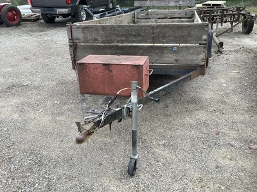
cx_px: 128
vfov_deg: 45.4
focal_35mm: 31
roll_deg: +0.2
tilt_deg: -25.8
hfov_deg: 58.4
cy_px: 96
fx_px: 230
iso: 80
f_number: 2.4
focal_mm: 3.3
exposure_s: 1/120
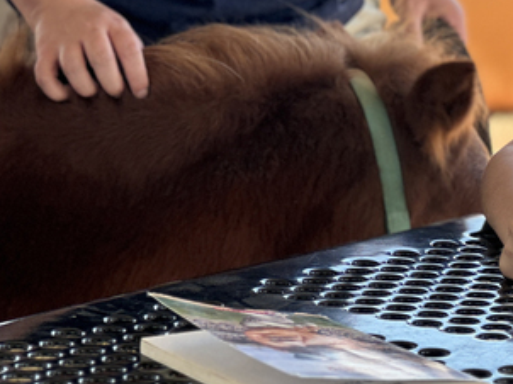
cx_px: 493
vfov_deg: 7.3
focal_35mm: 204
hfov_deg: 9.6
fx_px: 3021
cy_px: 90
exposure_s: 1/151
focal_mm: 9
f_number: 2.8
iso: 40
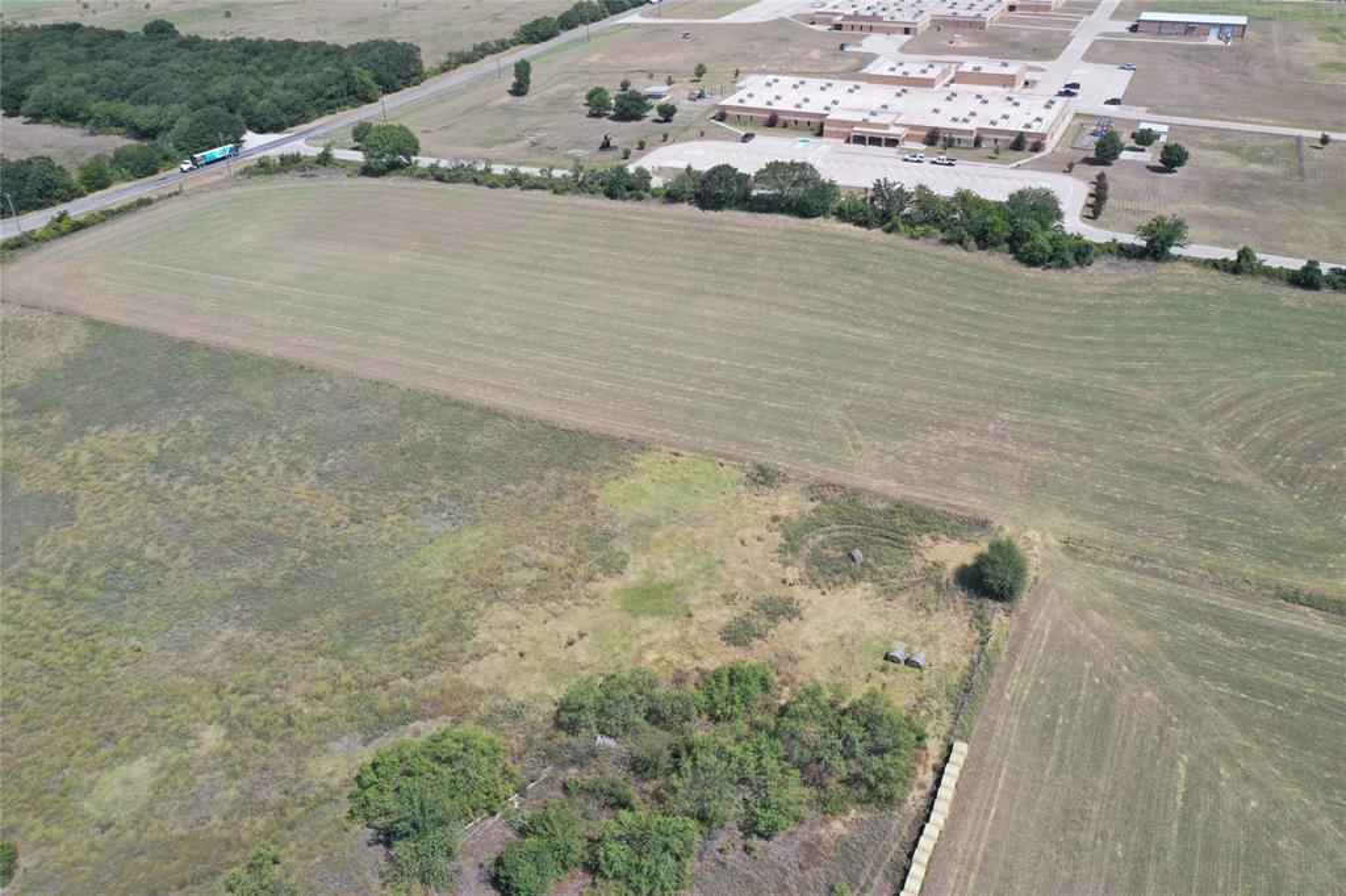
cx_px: 673
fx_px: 1046
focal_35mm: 28
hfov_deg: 65.5
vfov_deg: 46.4
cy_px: 448
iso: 100
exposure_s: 1/500
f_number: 5.6
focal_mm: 10.26
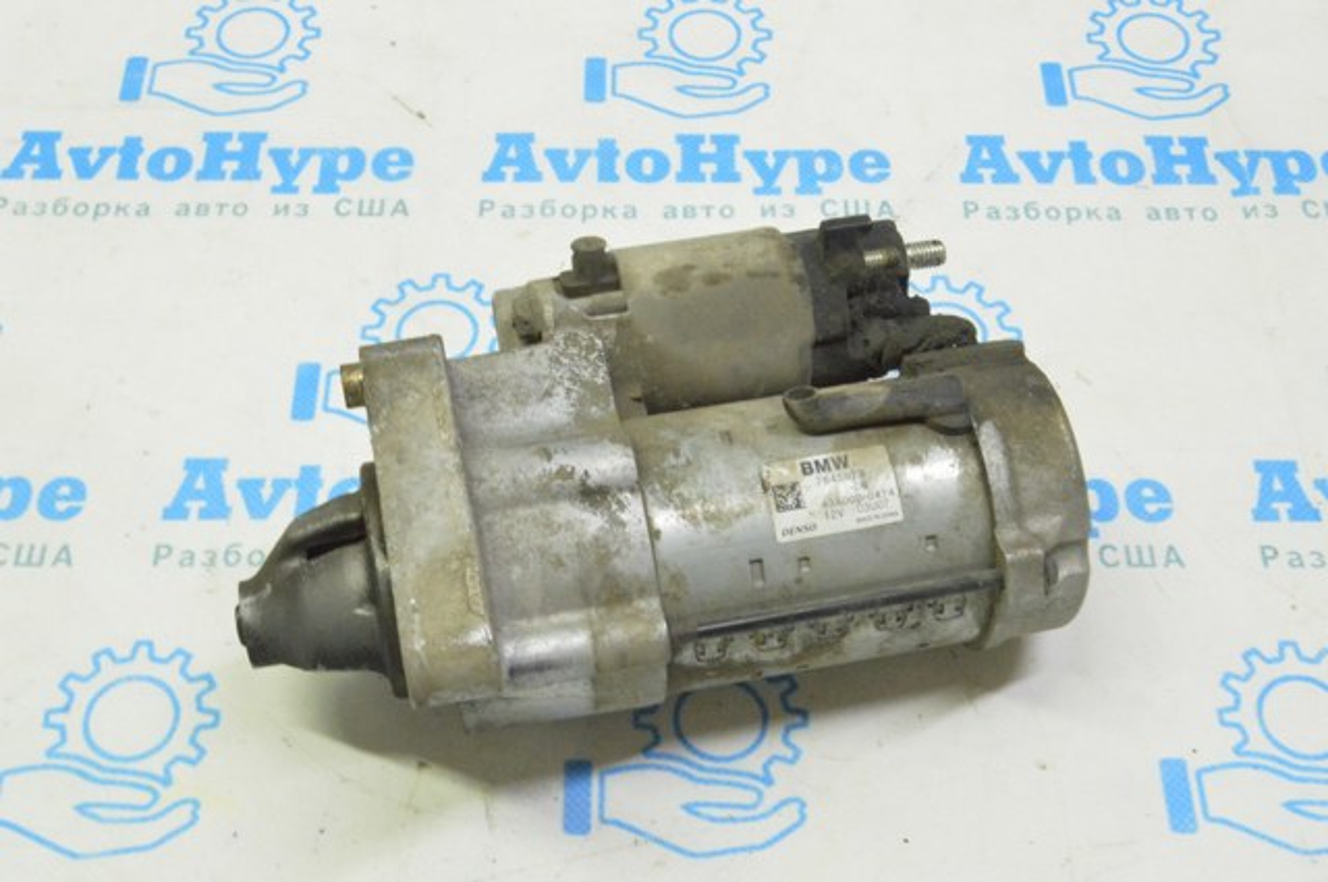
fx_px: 1768
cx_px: 664
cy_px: 441
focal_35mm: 48
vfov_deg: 28.0
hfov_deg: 41.2
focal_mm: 32
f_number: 20
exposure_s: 1/20
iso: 6400
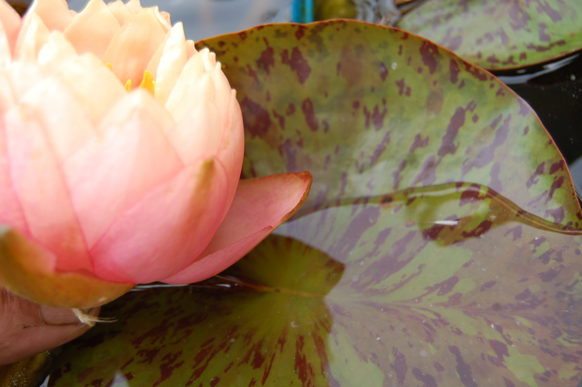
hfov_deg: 35.1
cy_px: 194
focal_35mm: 57
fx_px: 921
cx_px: 291
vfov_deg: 23.7
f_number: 5.6
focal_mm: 38
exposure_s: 1/125
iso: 200
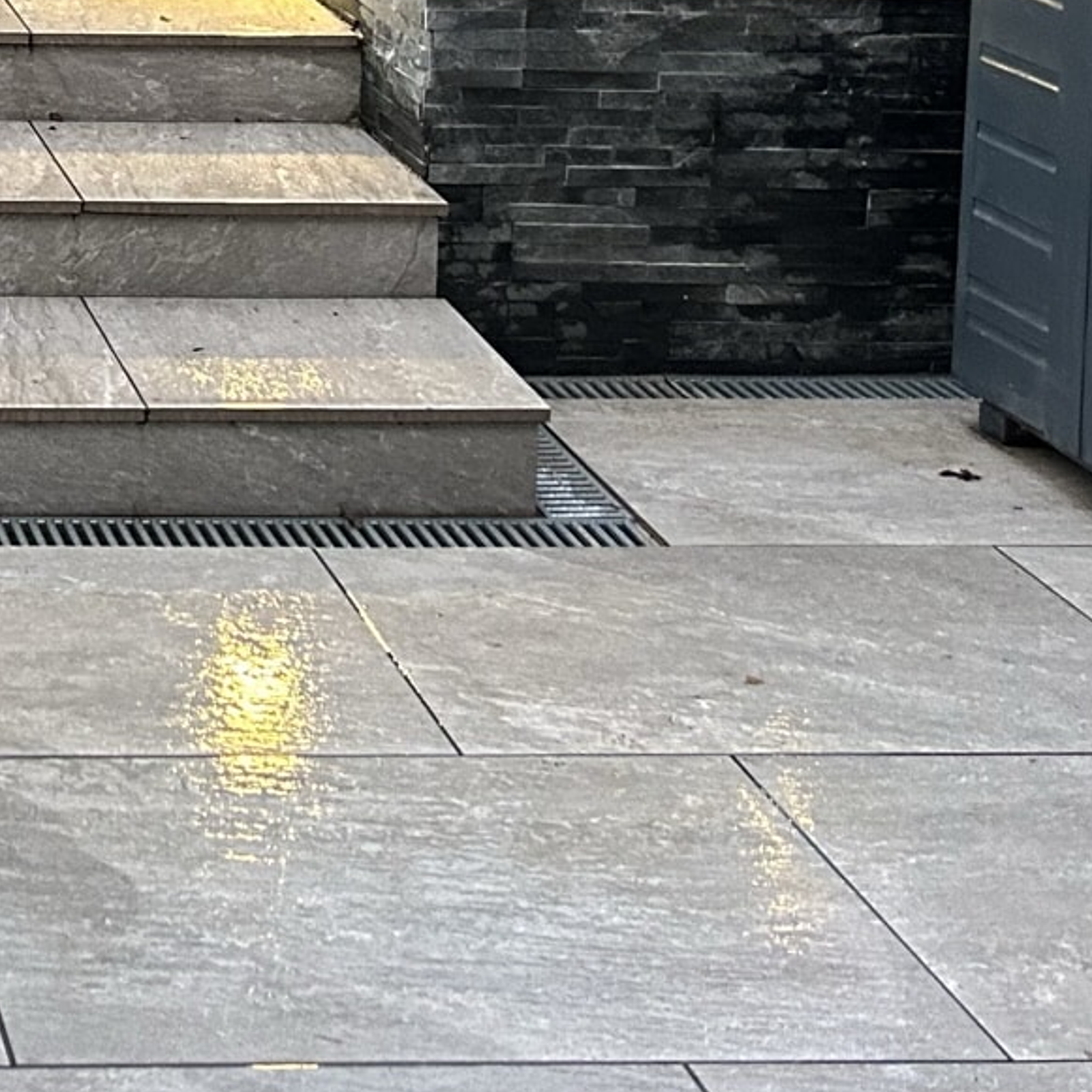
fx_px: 2891
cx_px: -376
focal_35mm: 81
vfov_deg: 20.0
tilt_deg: -6.4
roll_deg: -0.5
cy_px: -235
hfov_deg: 19.5
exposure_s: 1/60
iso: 500
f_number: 1.5
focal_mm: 5.7
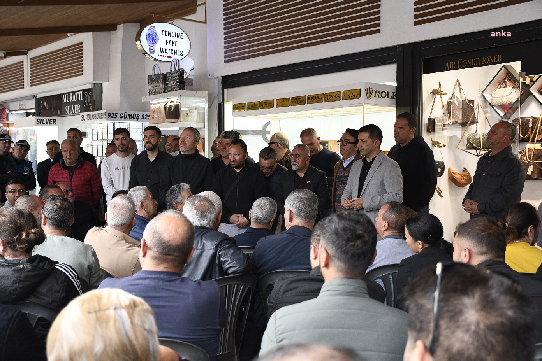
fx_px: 723
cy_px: 180
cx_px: 271
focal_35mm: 48
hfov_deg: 41.1
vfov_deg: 28.1
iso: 800
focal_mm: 32
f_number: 4
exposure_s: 1/250
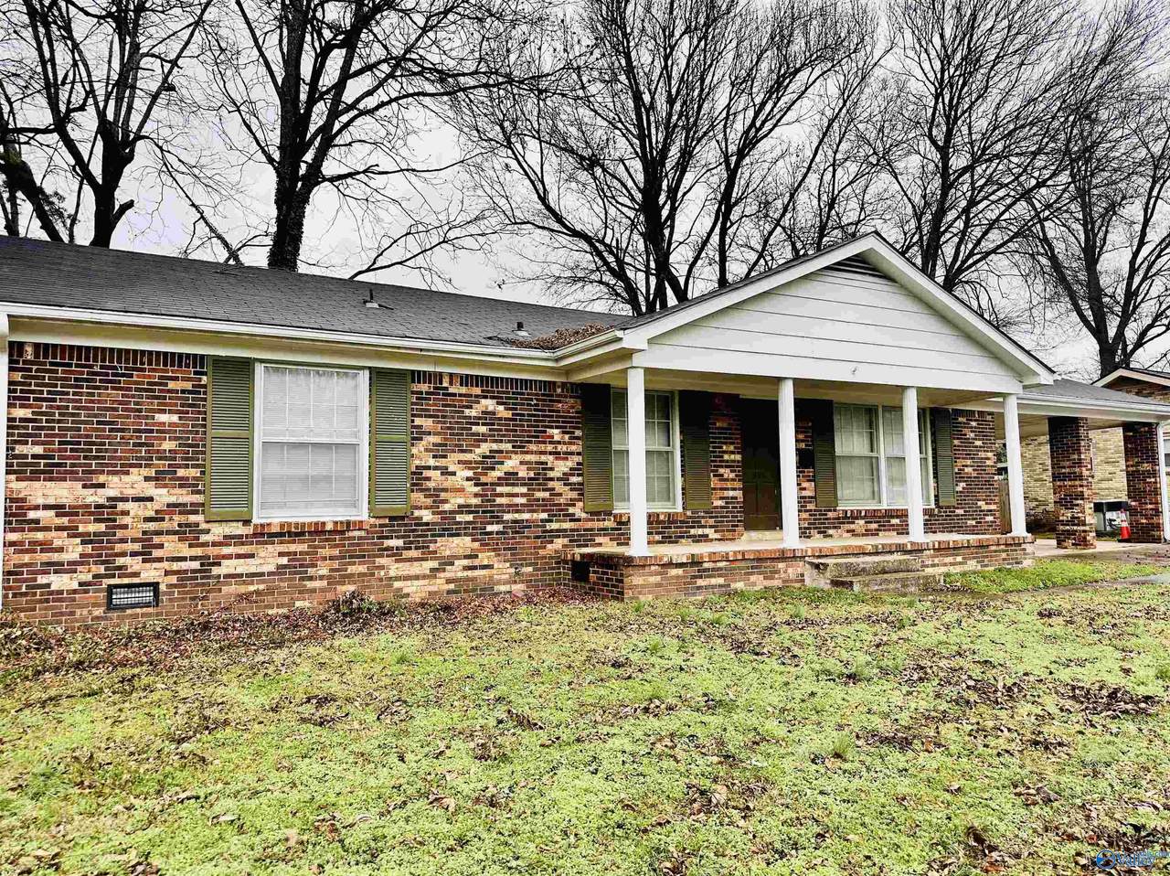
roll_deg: +0.8
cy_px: 438
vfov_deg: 56.8
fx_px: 811
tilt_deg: +4.7
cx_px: 585
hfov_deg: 71.6
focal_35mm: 24
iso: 80
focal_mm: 6.86
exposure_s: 1/570
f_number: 1.78
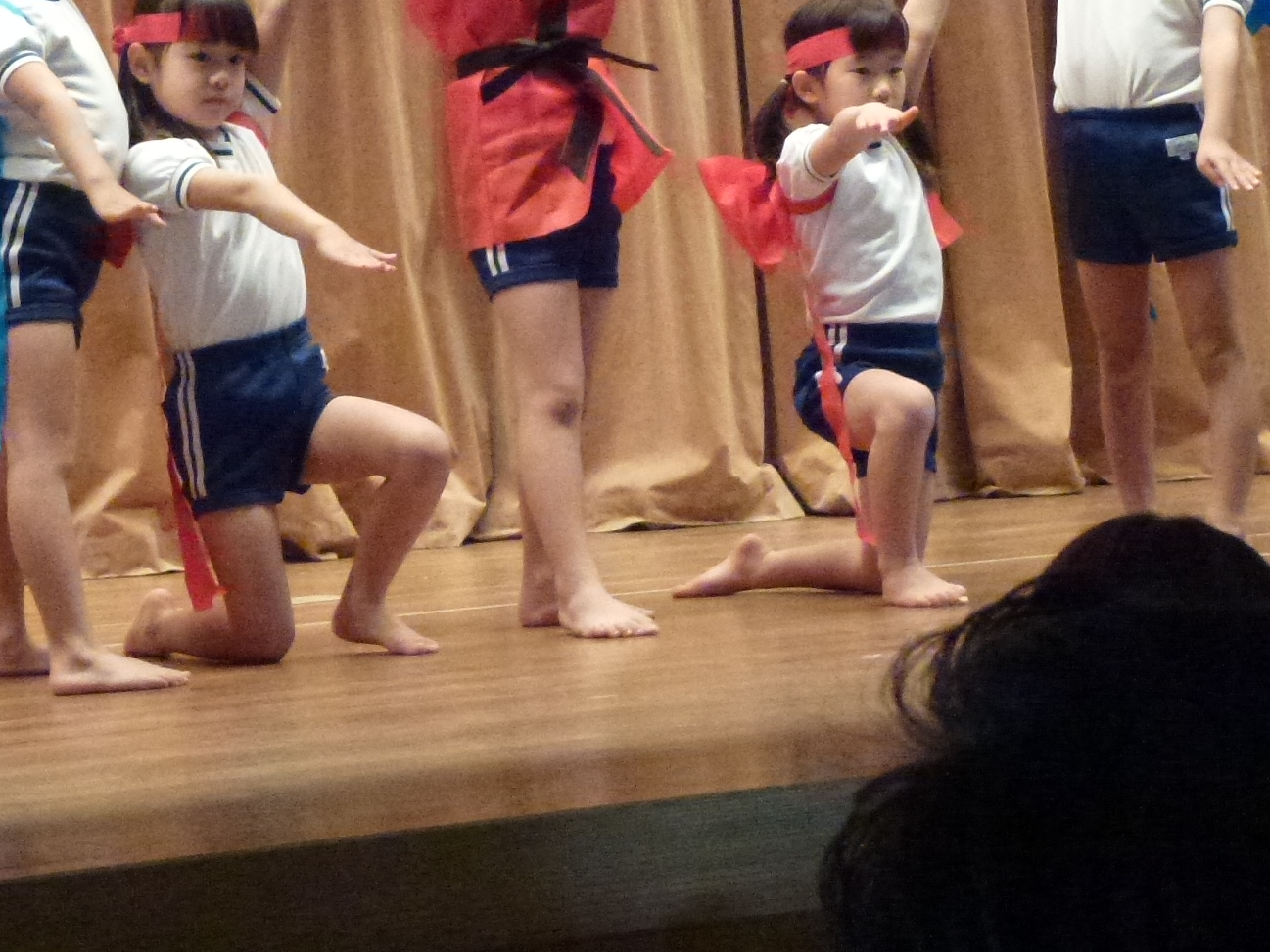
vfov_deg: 9.9
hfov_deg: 13.1
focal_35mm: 150
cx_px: 321
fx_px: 5504
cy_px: 112
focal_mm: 13.6
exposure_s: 1/30
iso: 800
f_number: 4.7
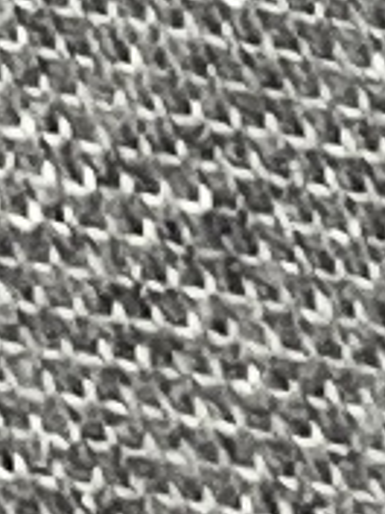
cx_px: -599
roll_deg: +24.2
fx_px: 2313
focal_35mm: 156
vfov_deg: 10.0
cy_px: 1469
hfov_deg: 8.5
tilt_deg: -9.8
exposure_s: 1/122
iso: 100
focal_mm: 4.25
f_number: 1.8
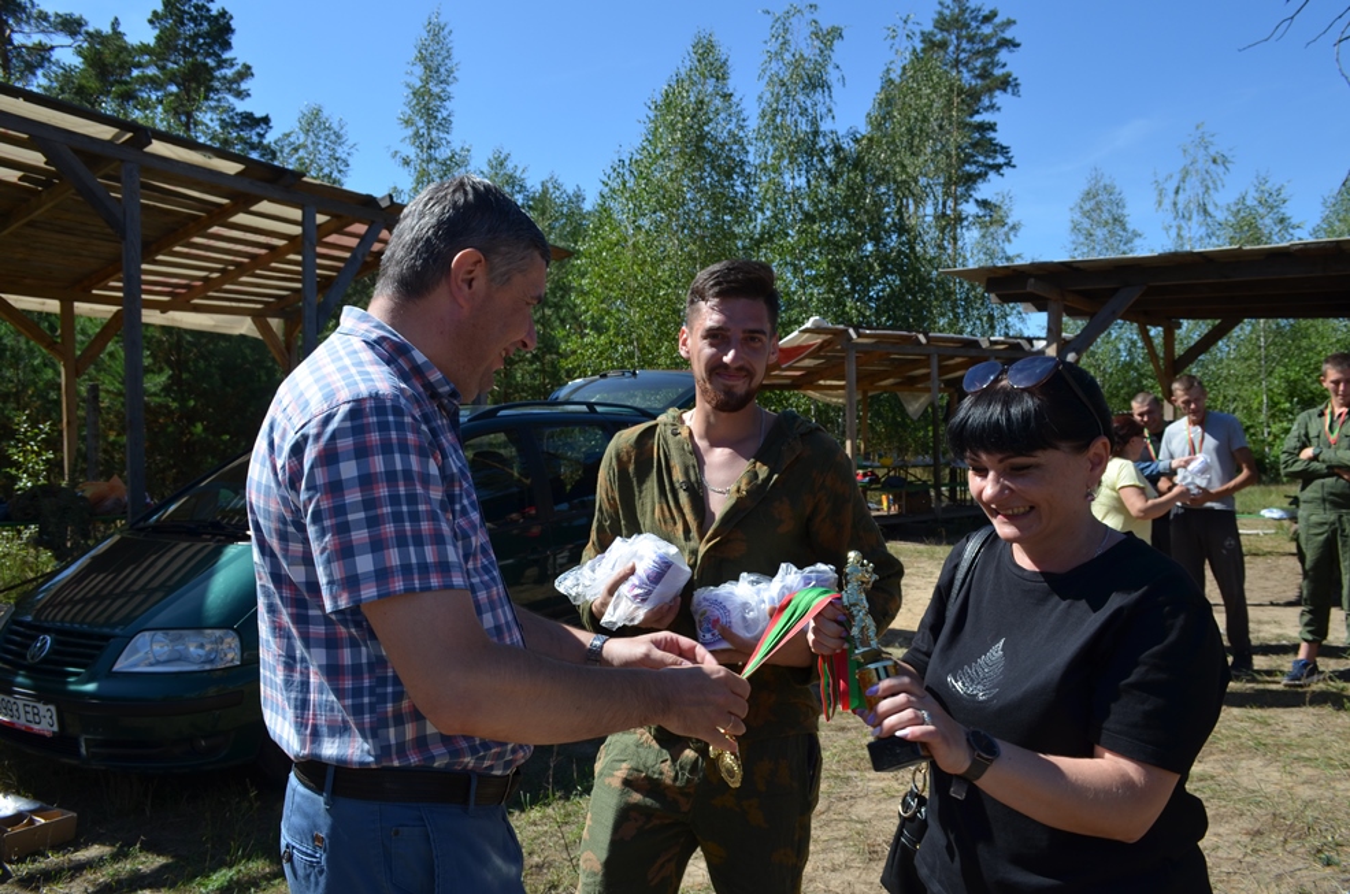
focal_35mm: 27
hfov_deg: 67.5
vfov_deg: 47.7
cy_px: 447
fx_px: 1010
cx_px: 675
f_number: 8
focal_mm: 18
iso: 125
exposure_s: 1/250
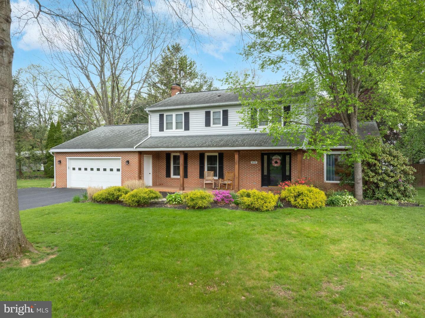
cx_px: 212
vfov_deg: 56.8
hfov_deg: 71.6
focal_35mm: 24
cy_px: 159
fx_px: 294
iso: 200
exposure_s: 1/50
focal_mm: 12.29
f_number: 7.1
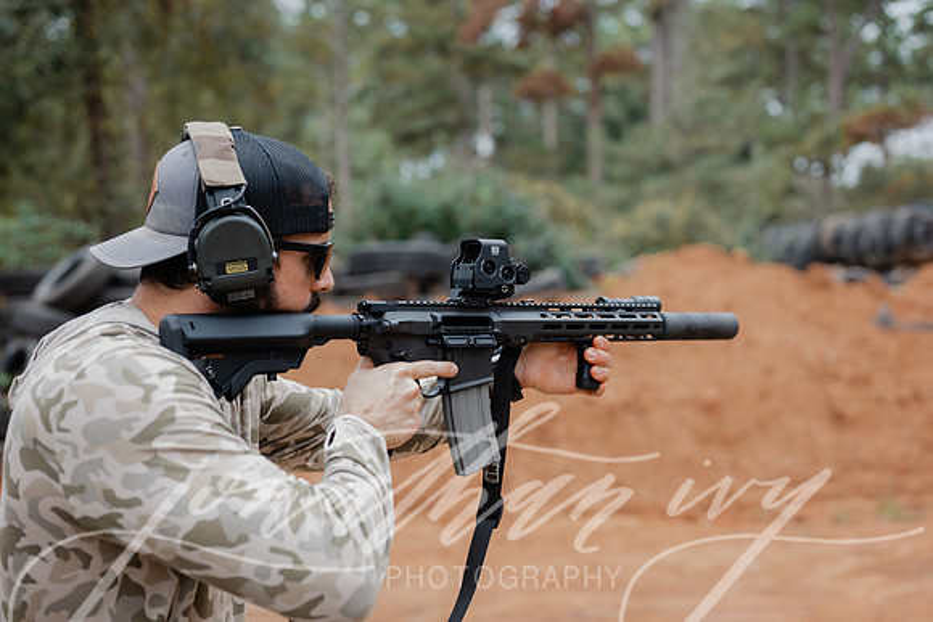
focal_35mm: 50
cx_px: 466
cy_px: 311
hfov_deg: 39.6
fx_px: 1296
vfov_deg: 27.0
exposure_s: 1/200
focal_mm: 50
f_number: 2.8
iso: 320
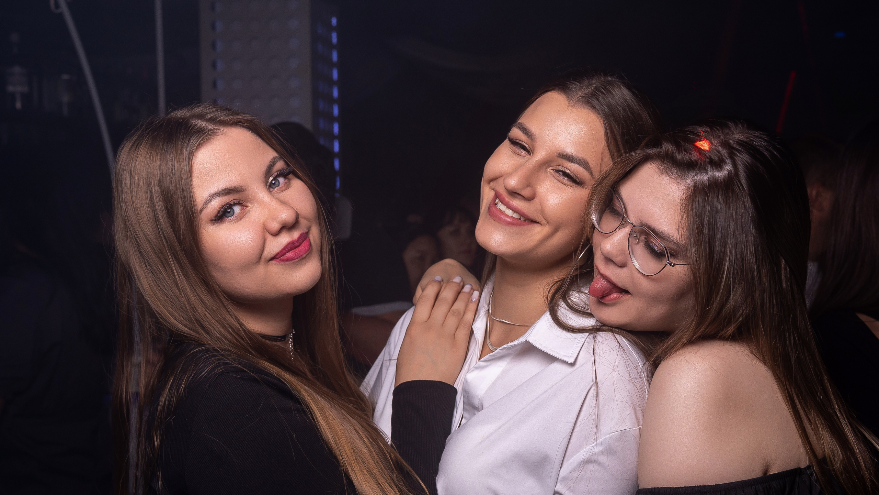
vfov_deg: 25.3
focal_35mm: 47
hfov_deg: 43.5
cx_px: 472
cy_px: 237
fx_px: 1101
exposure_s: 1/160
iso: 100
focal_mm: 28
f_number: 4.5
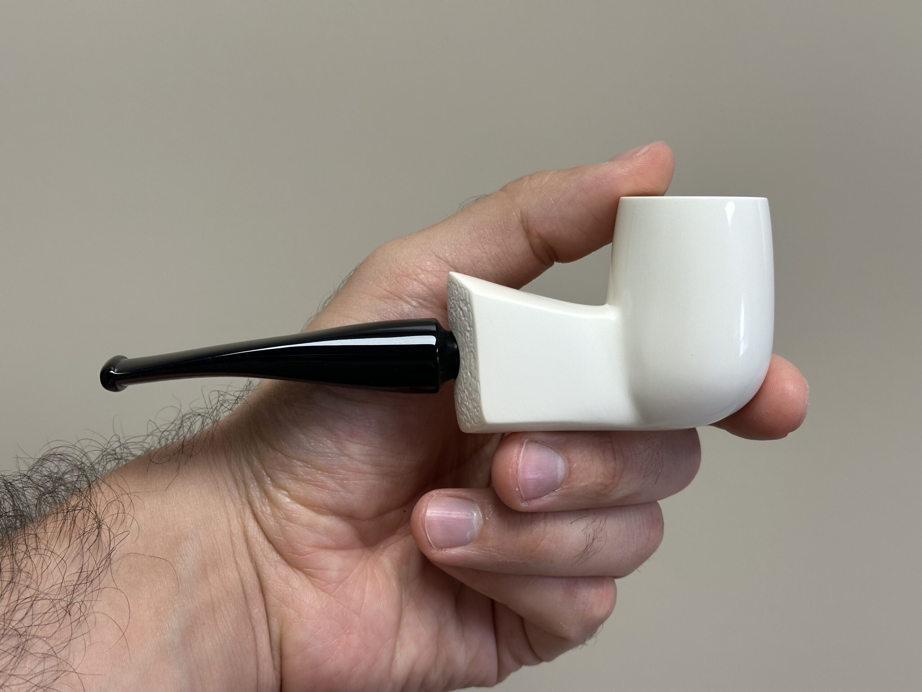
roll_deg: -0.5
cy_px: 346
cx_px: 461
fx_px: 1278
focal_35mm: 48
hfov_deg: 39.7
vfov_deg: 30.3
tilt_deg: -25.1
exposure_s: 1/121
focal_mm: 6.86
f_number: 1.78
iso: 80
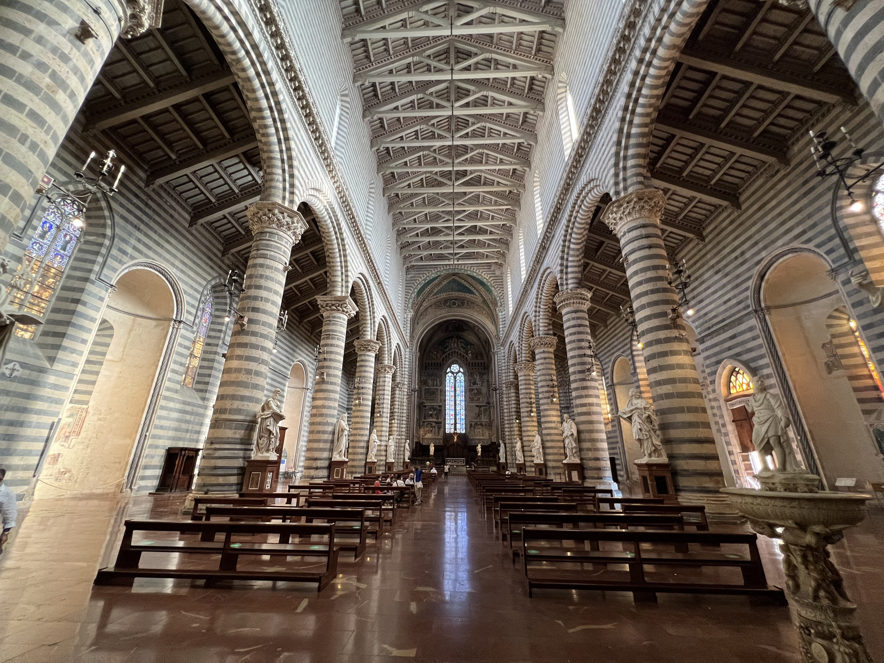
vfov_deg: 89.9
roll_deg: -0.5
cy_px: 332
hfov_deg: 106.2
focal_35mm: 13
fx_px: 332
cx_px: 442
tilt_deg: +20.9
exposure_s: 1/50
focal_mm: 1.57
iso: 320
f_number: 1.8
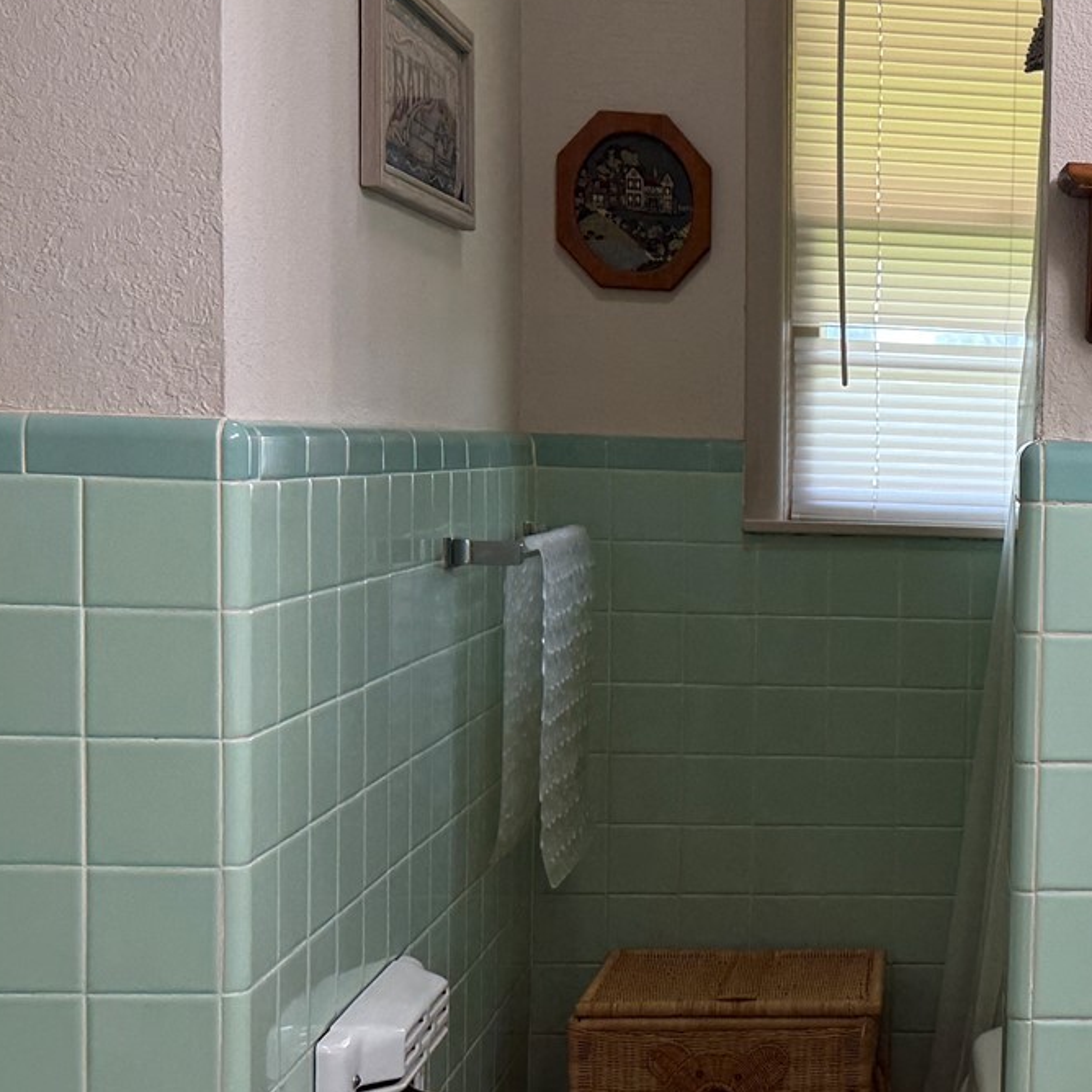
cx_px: 1128
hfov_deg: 26.4
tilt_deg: -4.5
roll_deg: -2.0
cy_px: 629
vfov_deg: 28.1
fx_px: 2177
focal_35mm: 61
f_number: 1.78
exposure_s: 1/120
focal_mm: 6.76
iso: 80
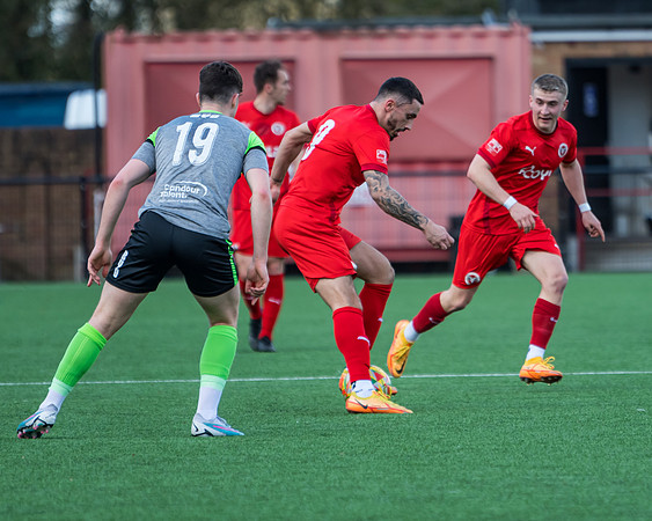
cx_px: 390
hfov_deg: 3.8
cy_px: 277
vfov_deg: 3.0
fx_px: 9796
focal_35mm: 508
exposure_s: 1/800
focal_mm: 280
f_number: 4
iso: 400
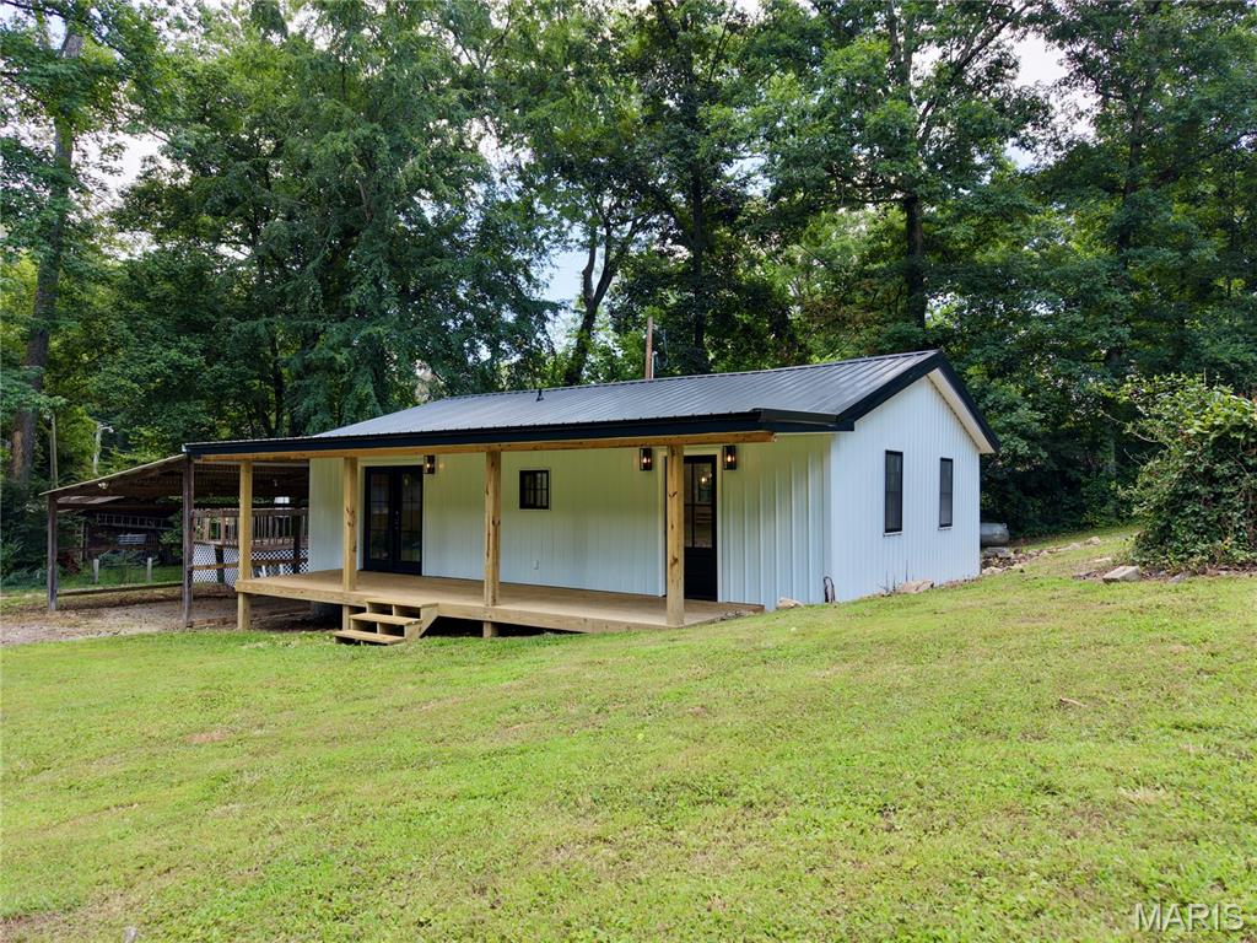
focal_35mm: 24
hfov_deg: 71.6
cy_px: 472
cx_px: 628
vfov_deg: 56.8
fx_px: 872
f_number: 1.8
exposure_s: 1/500
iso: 100
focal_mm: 8.67
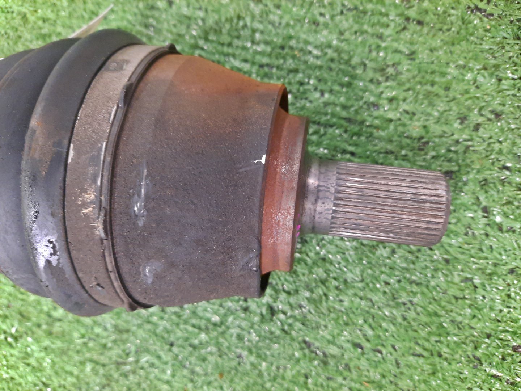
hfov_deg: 69.4
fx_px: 376
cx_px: 260
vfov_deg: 54.9
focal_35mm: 25
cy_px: 196
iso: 392
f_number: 2
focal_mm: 4.6
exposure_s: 1/25
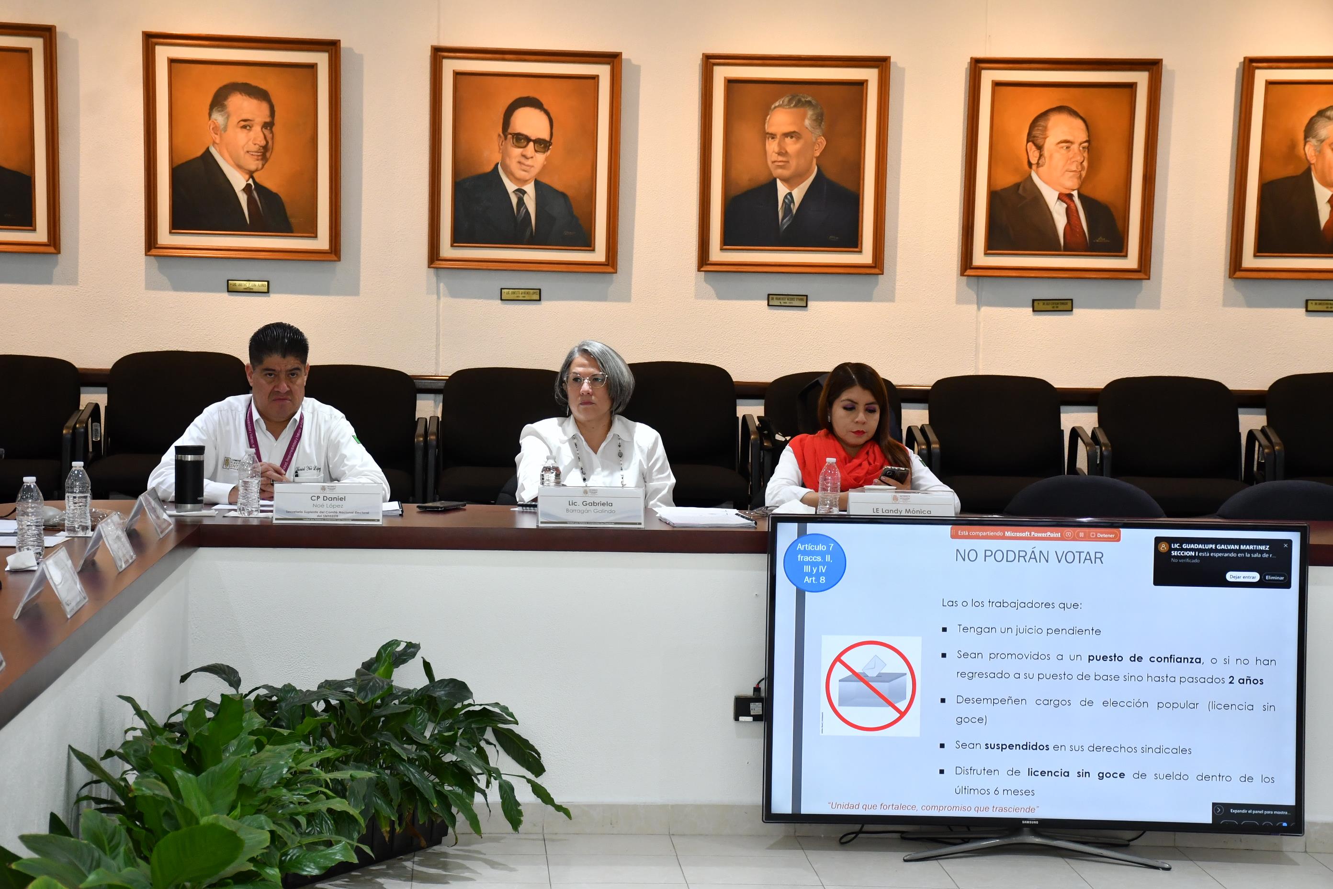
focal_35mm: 75
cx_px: 666
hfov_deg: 27.0
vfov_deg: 18.2
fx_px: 2777
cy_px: 444
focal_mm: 50
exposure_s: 1/100
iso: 1250
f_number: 5.6
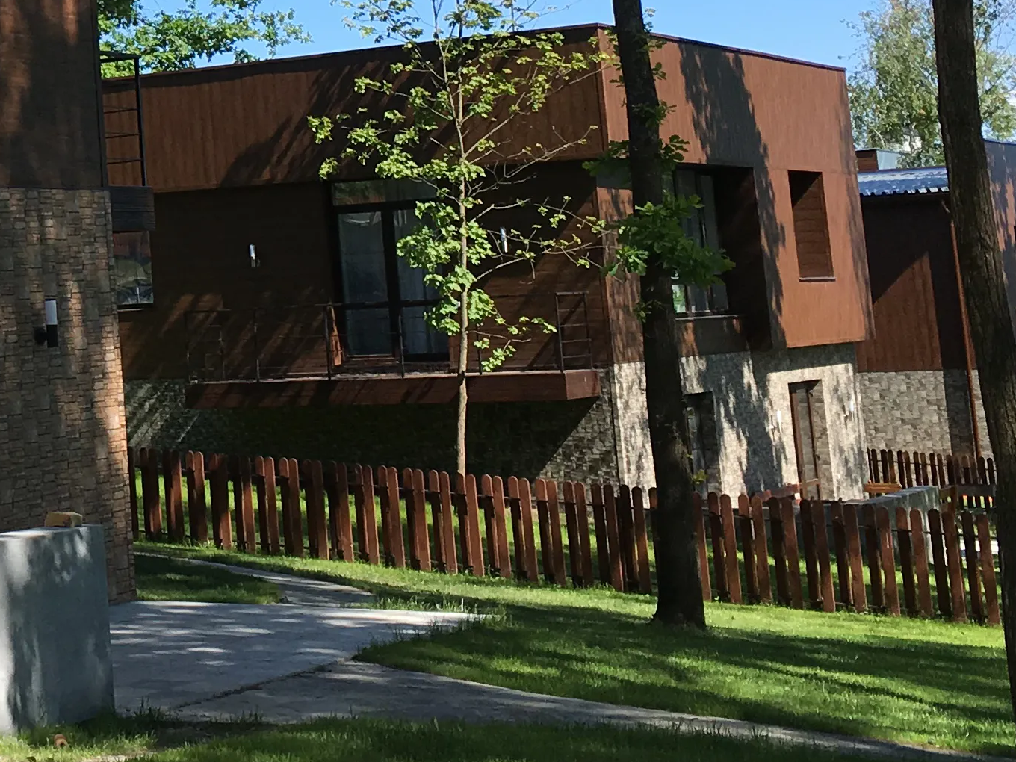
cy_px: -49
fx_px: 2524
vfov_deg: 16.7
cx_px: -62
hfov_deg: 21.7
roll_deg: +2.8
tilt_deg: +10.3
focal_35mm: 86
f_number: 2.2
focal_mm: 4.15
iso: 25
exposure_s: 1/950
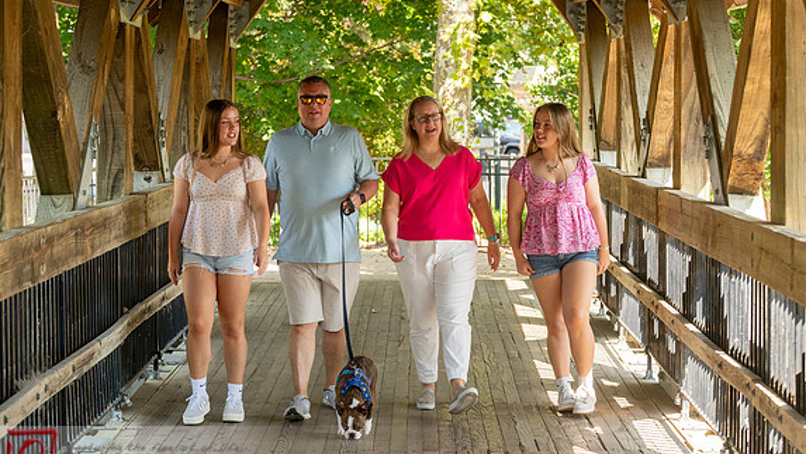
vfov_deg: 12.6
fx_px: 2053
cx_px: 419
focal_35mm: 96
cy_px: 209
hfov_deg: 22.2
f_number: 4.5
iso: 640
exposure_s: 1/250
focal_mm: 86
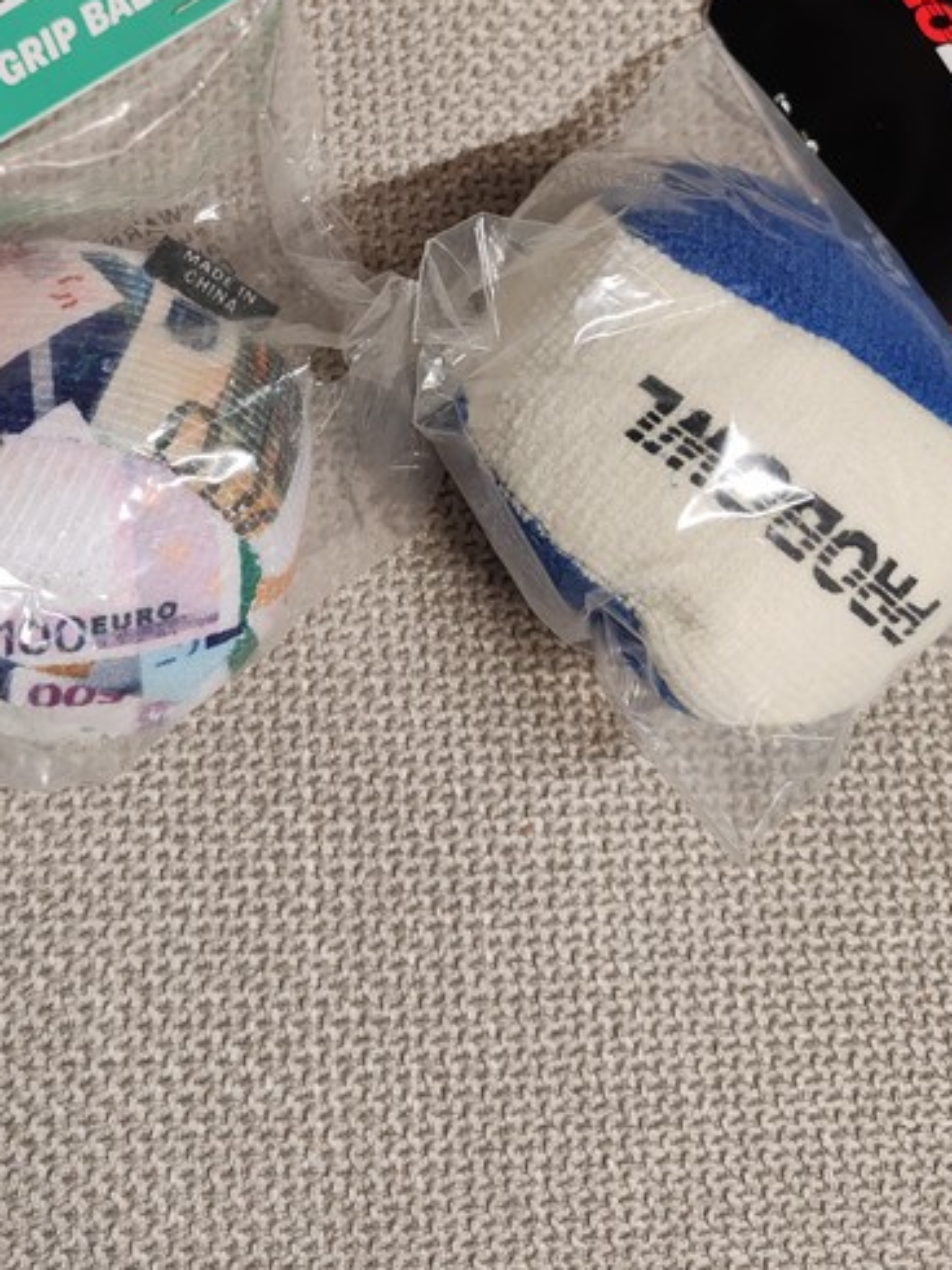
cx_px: 316
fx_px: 1614
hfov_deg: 32.6
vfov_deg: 41.8
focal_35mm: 44
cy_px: 339
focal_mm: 6.12
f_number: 1.9
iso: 2000
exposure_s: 1/50
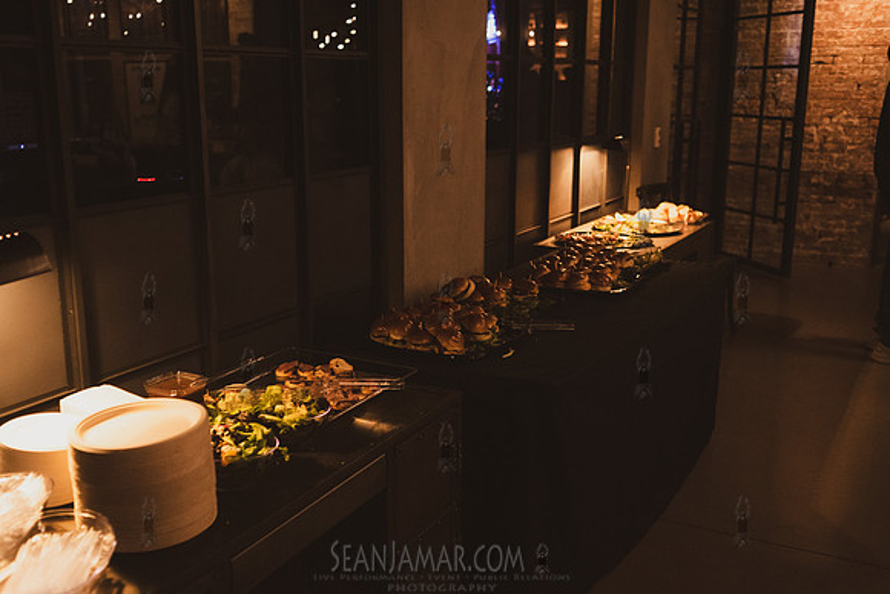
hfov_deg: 52.0
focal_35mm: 37
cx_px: 434
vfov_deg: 36.1
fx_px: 912
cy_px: 297
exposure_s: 1/250
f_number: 3.5
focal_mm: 35
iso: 5000
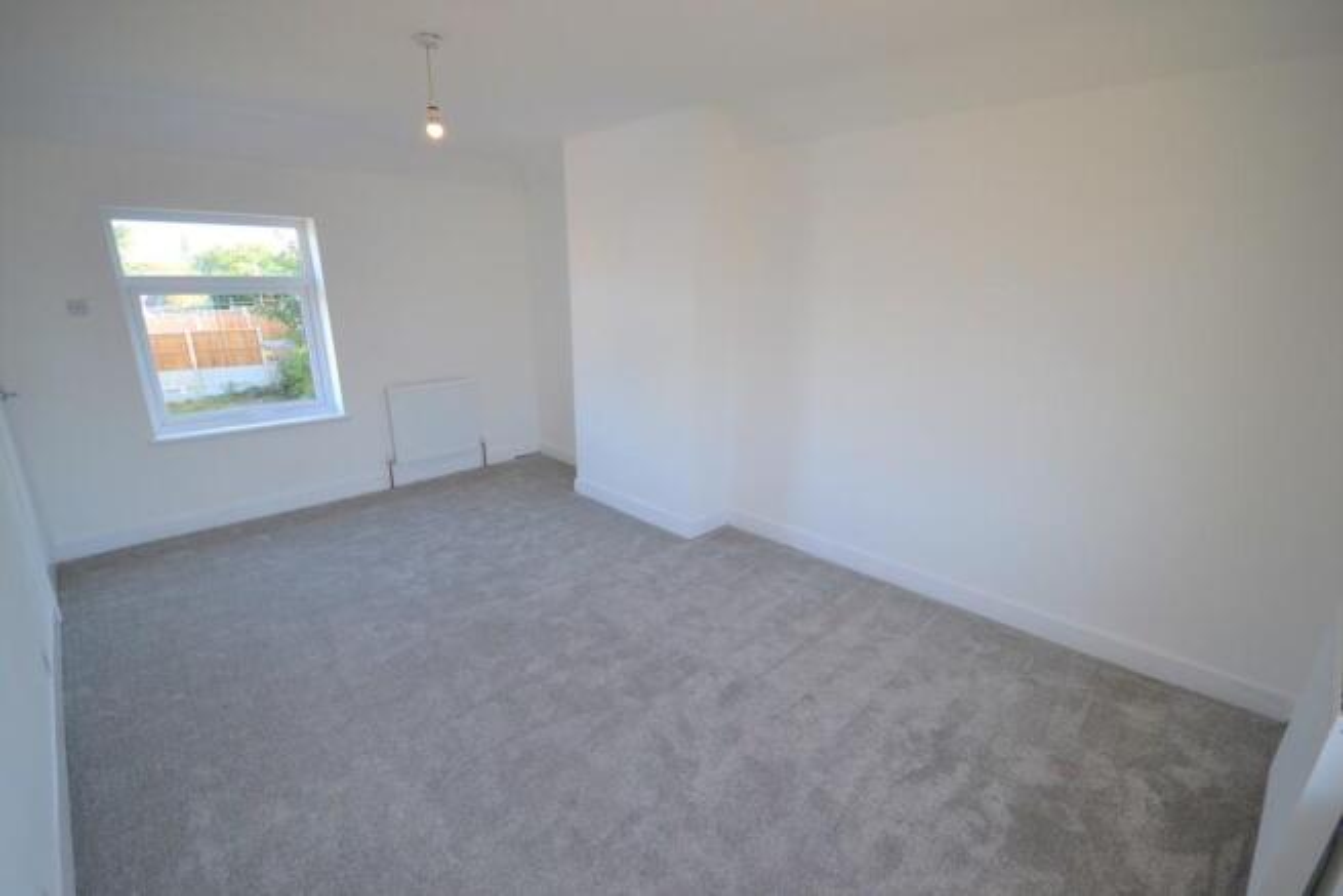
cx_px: 672
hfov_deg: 100.4
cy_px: 448
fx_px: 560
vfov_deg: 77.4
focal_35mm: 15
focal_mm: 10
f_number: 5
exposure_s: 1/100
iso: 400
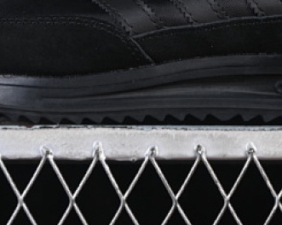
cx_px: 168
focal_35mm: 230
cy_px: -67
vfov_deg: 6.7
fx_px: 1917
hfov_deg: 8.4
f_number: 6.3
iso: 160
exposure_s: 1/60
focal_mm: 50
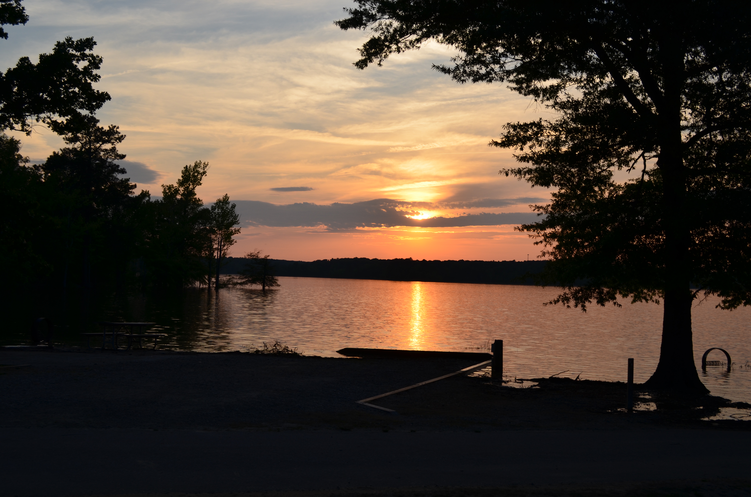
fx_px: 874
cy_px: 248
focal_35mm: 42
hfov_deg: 46.5
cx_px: 376
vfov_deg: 31.8
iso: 100
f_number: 8
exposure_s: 1/250
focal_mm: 28
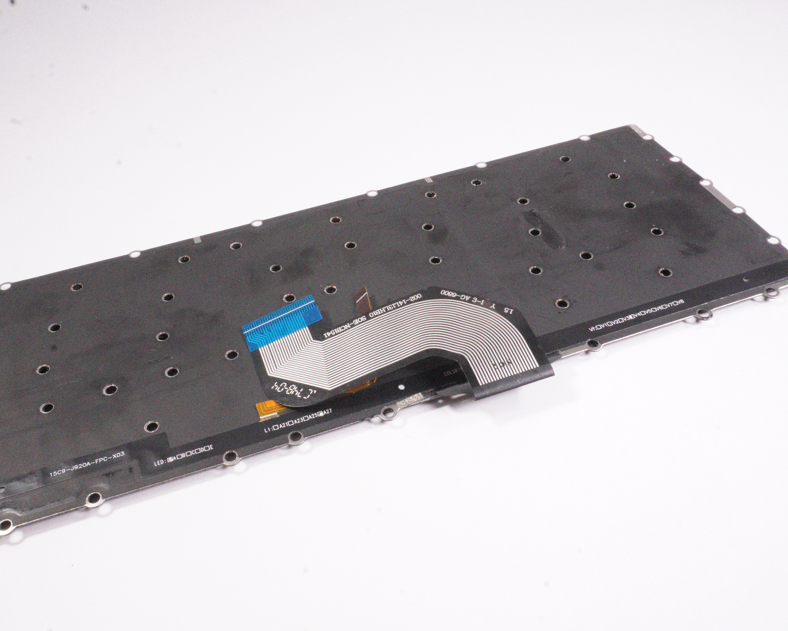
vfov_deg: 43.4
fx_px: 793
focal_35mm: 34
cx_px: 355
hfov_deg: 52.8
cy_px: 314
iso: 12800
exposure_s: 1/200
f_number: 25
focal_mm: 20
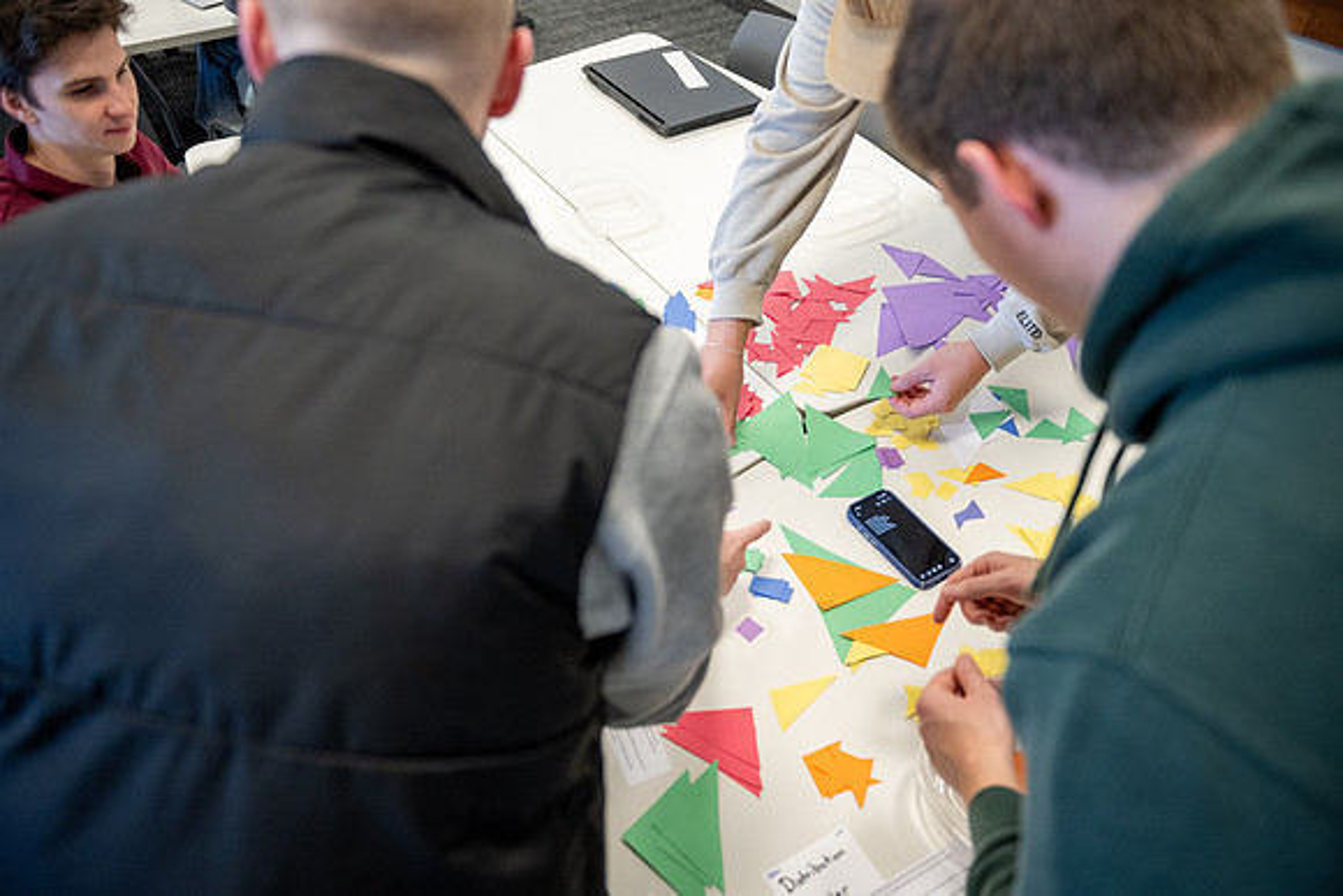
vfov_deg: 53.2
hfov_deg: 73.7
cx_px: 672
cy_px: 448
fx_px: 896
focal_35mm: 24
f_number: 2.8
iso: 1600
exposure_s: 1/250
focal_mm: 24
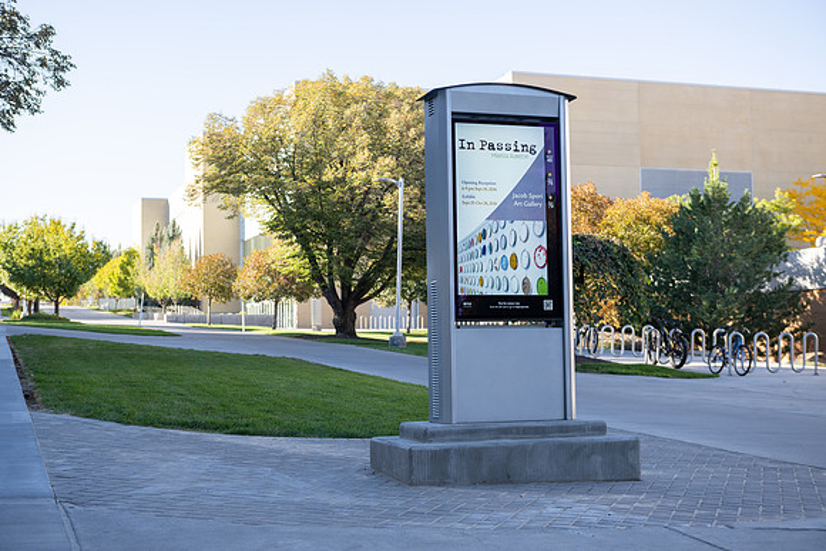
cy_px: 276
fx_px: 1147
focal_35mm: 50
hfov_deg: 39.6
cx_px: 413
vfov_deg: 27.0
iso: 200
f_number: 4
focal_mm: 50
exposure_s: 1/400
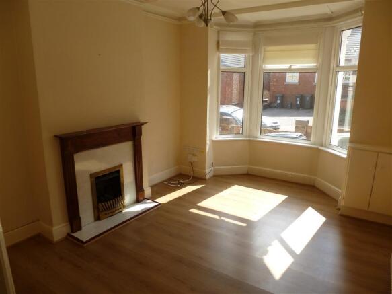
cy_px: 147
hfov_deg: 71.6
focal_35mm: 24
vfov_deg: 56.8
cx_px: 196
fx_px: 272
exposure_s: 1/160
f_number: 4
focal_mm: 4.3
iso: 100
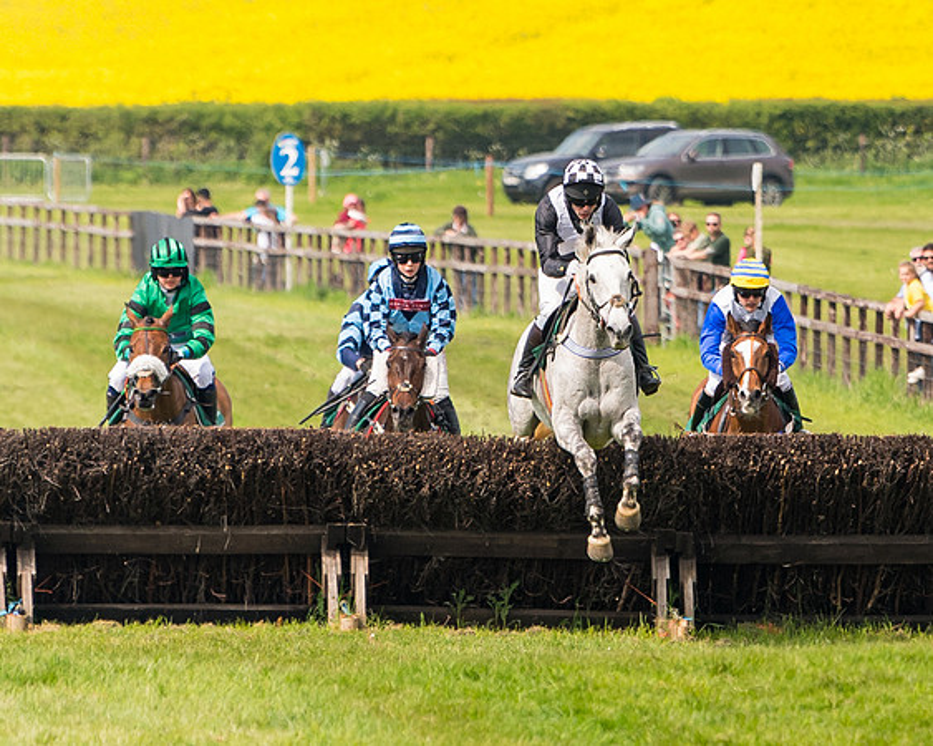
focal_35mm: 700
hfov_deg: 2.8
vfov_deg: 2.2
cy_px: 332
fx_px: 19321
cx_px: 832
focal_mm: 200
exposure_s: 1/2500
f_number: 4
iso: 400
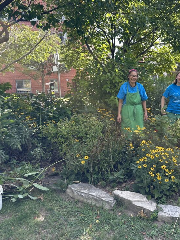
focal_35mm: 33
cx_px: 151
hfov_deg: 40.7
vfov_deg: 55.3
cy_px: 117
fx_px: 229
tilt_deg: -9.4
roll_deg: +1.0
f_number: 1.78
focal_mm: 6.86
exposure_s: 1/549
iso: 80
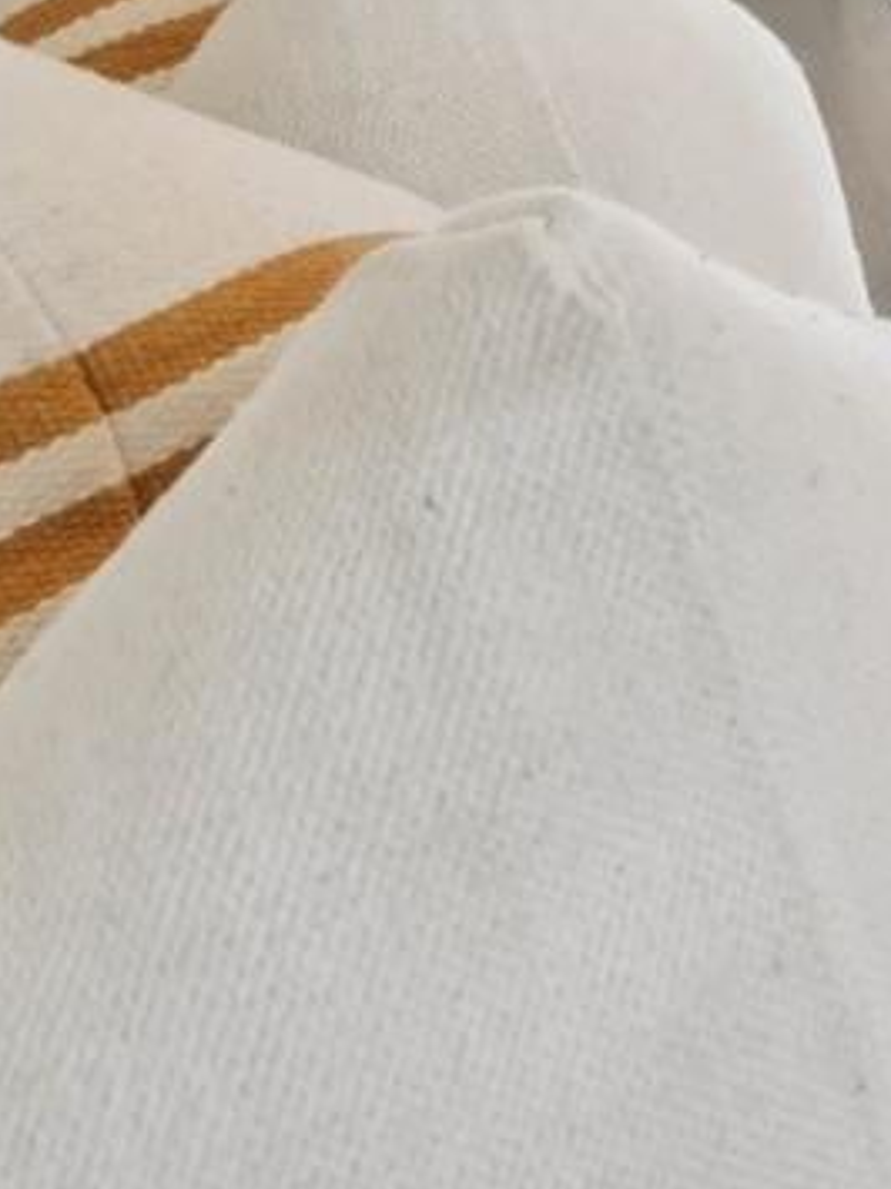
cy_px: -586
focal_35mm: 65
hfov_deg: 16.0
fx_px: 2232
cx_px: 1916
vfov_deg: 23.8
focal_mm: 10
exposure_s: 1/6
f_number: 8
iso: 800
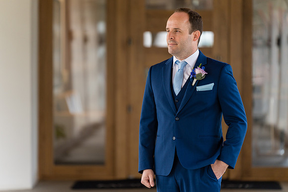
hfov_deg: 11.2
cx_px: 143
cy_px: 96
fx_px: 1464
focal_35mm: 183
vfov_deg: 7.5
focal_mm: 180
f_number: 2.8
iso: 320
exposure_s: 1/400
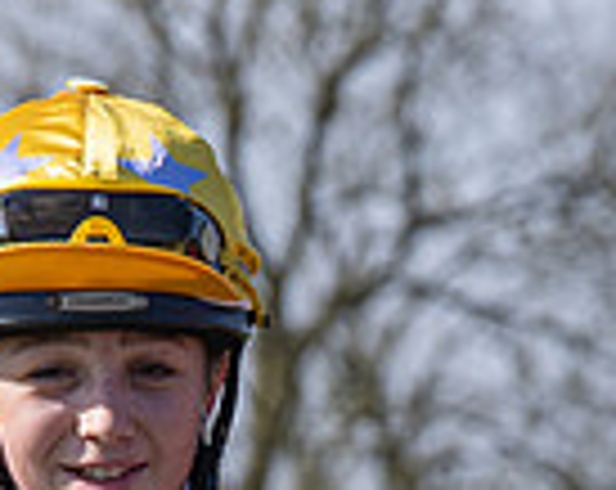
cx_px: 91
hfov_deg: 2.5
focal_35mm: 773
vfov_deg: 2.0
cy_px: 743
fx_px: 14063
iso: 200
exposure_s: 1/1600
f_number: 5
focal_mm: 90
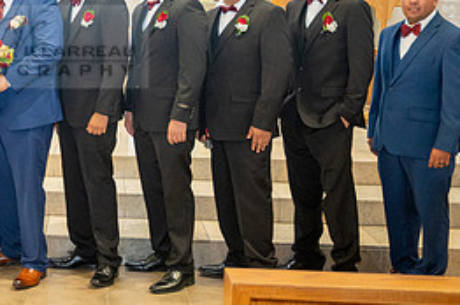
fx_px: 919
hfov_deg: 26.6
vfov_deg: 18.6
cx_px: 0
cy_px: 46
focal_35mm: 72
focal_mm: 32.5
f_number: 4
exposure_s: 1/100
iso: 2500
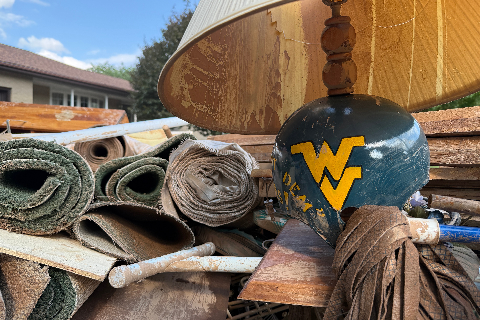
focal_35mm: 25
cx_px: 240
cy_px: 161
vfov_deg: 51.3
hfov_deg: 71.5
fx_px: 333
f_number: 1.8
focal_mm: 6.8
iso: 100
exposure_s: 1/702
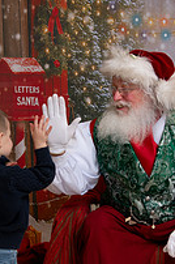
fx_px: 717
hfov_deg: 13.9
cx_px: 99
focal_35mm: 98
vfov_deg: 20.7
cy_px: 192
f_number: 5
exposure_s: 1/200
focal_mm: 44
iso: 1000
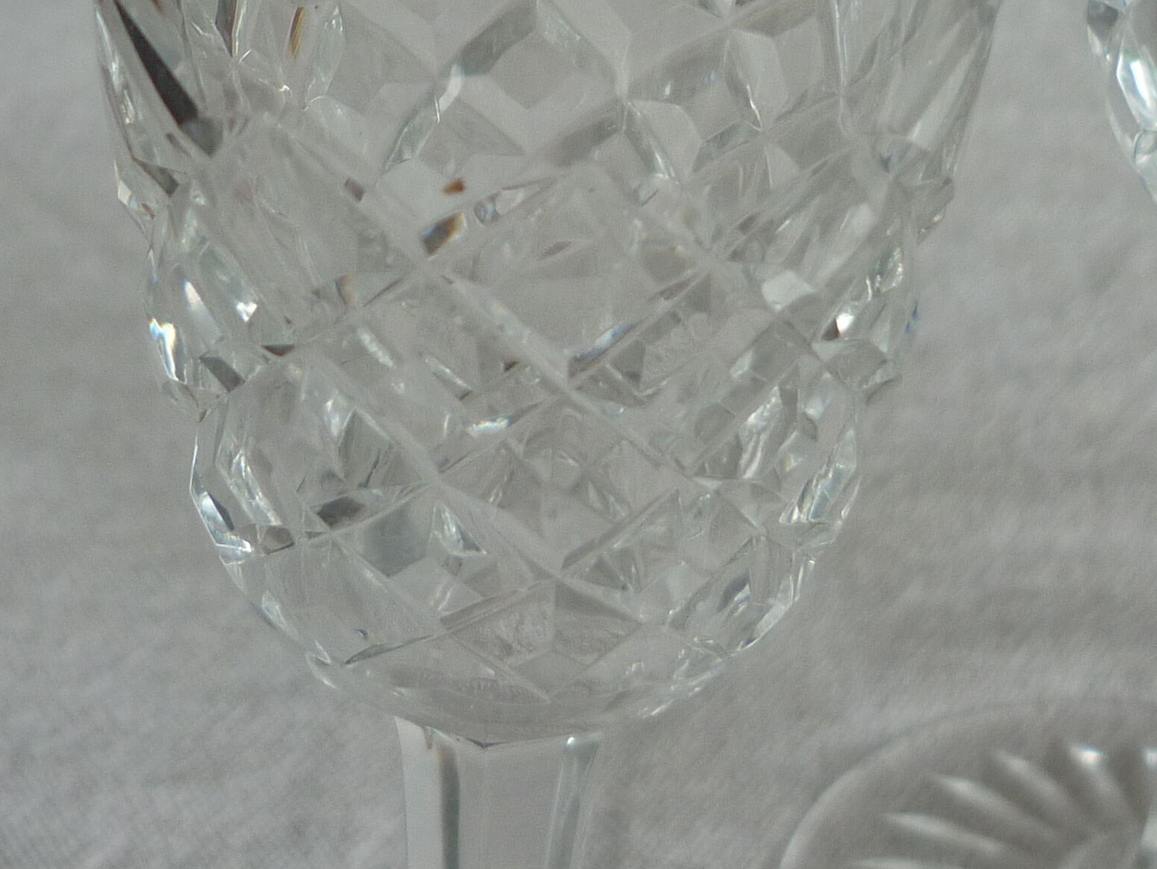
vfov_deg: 18.6
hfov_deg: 25.0
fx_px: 2608
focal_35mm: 78
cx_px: 502
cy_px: 122
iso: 80
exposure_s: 1/250
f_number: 2.8
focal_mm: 5.5
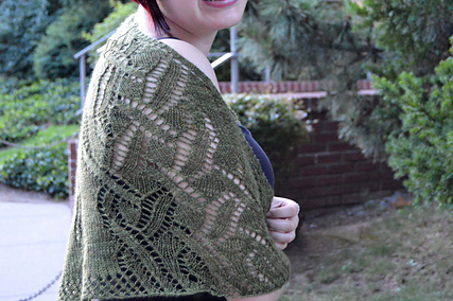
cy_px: 90
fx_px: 877
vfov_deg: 19.4
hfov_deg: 28.8
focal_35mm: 70
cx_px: 294
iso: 3200
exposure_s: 1/40
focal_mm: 31
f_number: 4.2
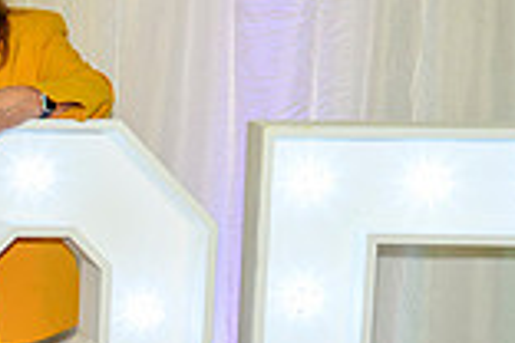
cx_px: -335
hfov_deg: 14.4
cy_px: 278
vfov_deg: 10.5
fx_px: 1860
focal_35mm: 130
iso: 1250
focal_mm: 28.5
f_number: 4
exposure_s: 1/160
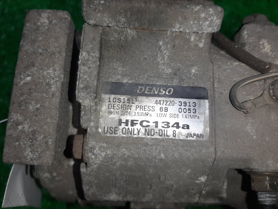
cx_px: 139
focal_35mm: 26
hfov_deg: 67.3
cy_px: 104
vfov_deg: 53.1
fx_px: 209
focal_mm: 3.93
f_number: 1.7
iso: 41
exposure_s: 1/100
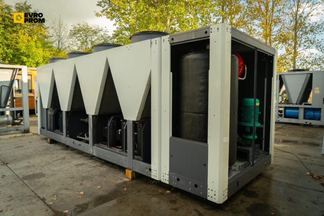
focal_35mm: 24
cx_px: 162
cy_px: 108
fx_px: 216
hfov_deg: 73.7
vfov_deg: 53.1
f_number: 4
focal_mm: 24
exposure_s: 1/320
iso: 1000
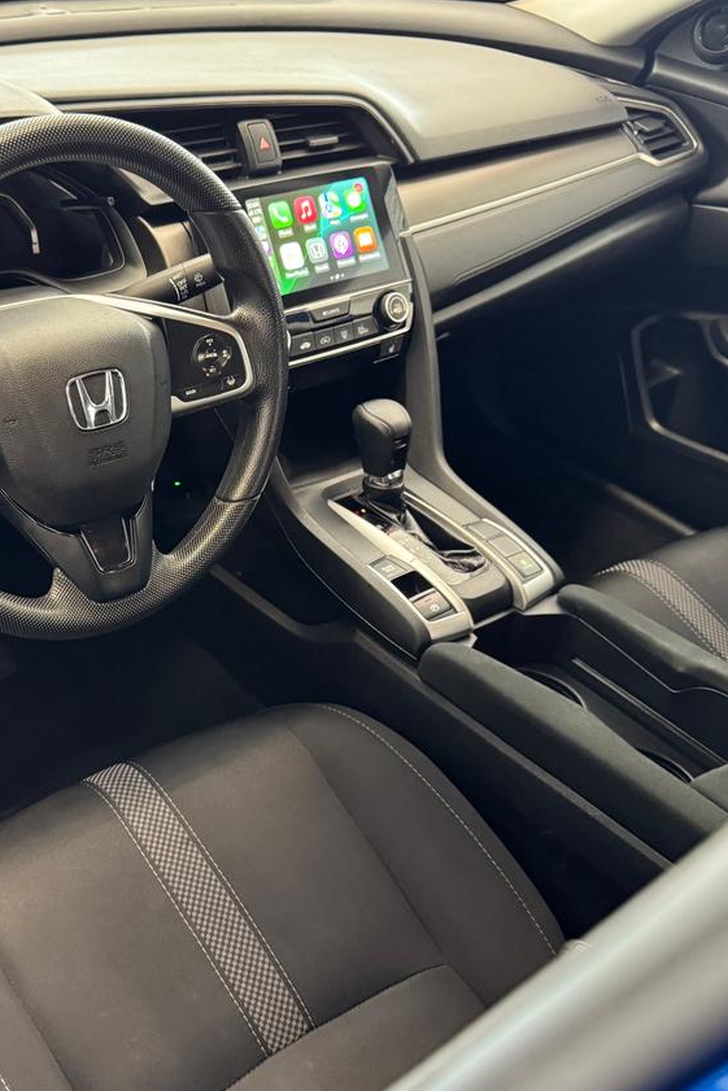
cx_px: 152
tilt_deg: -36.4
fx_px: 1152
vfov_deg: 50.7
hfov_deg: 34.1
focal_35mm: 38
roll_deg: -4.3
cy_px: 580
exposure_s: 1/40
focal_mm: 6.76
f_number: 1.78
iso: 640
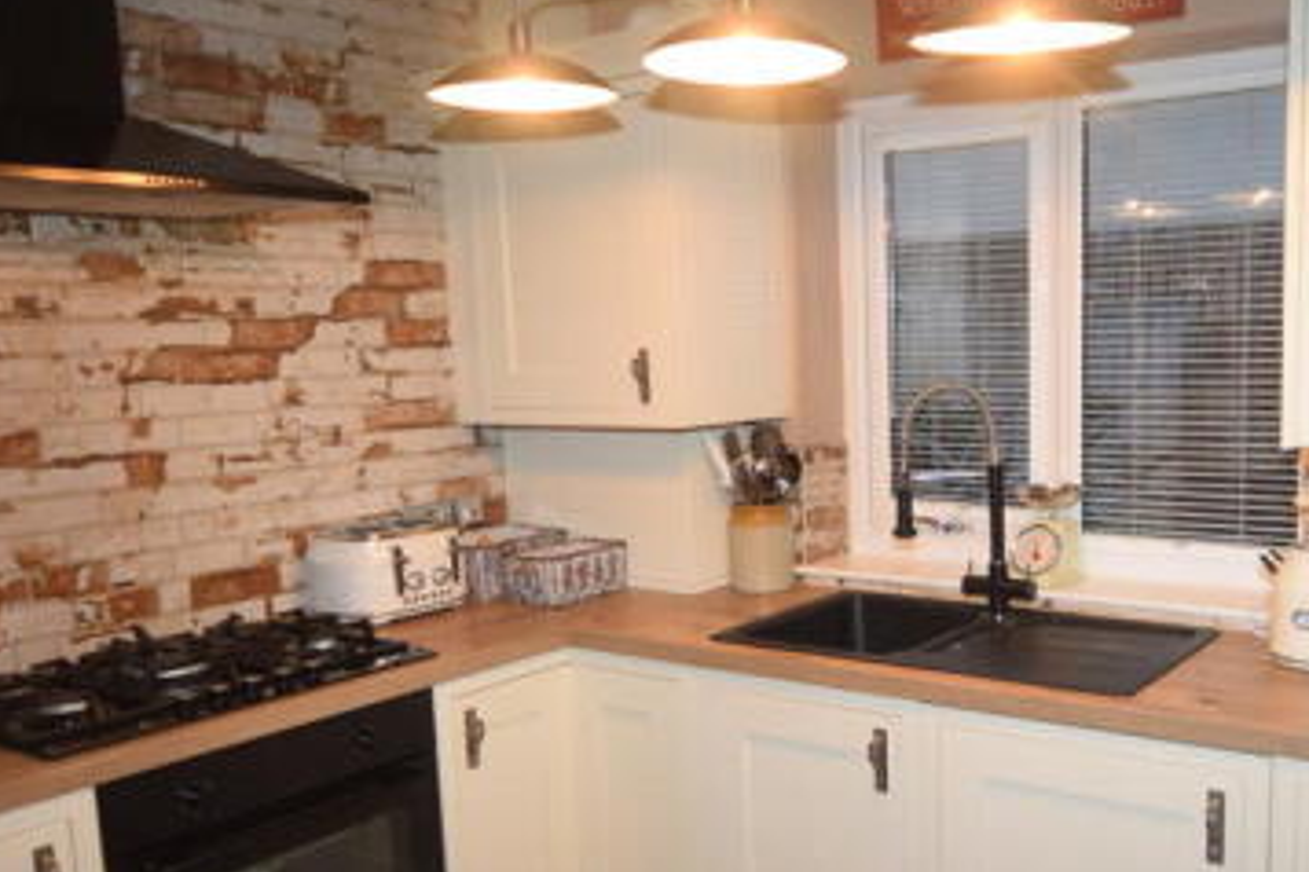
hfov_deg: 56.0
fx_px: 1200
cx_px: 871
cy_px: 515
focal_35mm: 33
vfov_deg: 39.8
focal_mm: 12
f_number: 4.5
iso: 800
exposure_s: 1/80
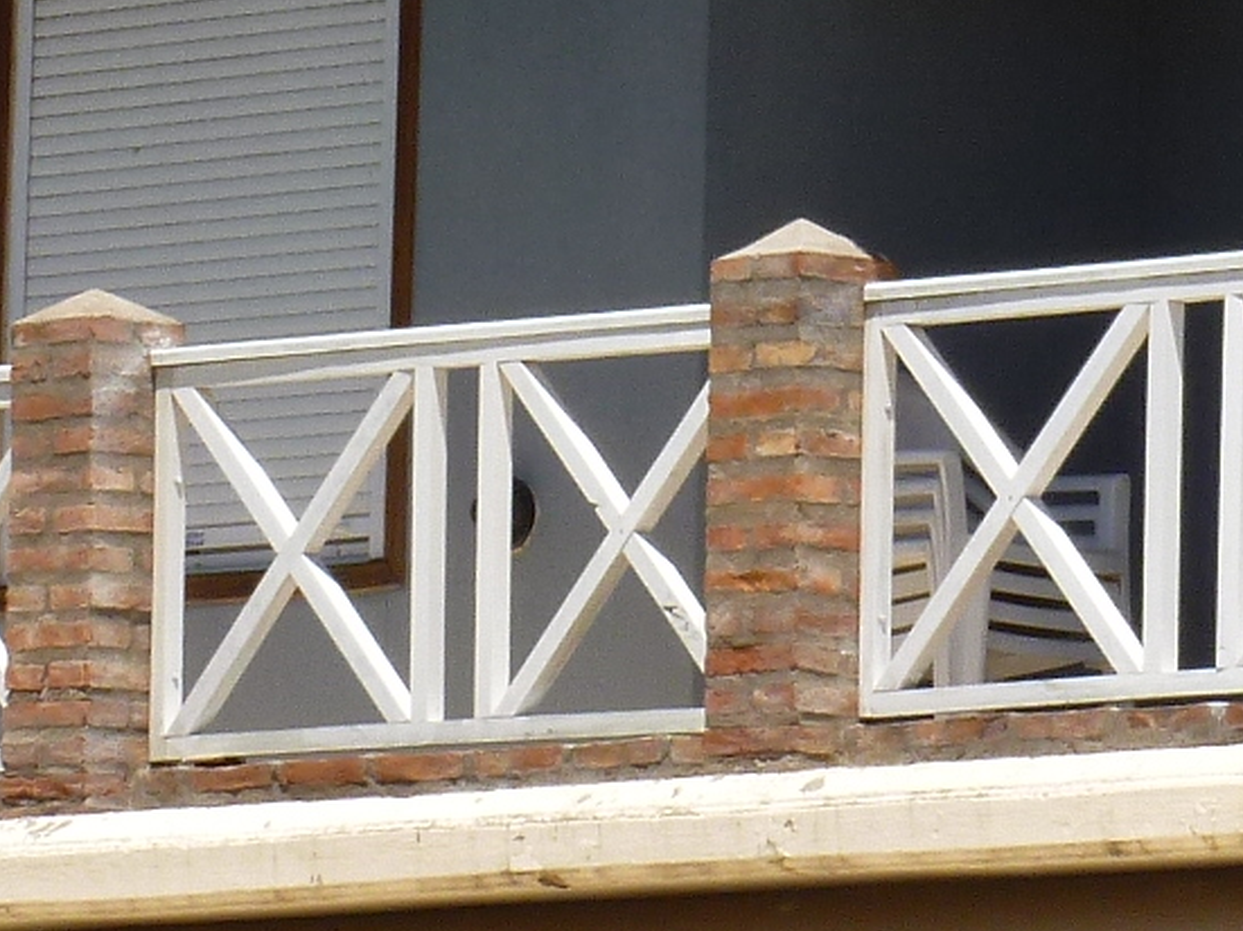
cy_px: -877
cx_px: 1608
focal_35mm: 372
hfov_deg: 5.3
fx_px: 13355
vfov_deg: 4.0
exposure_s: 1/640
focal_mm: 14.2
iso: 100
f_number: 4.5
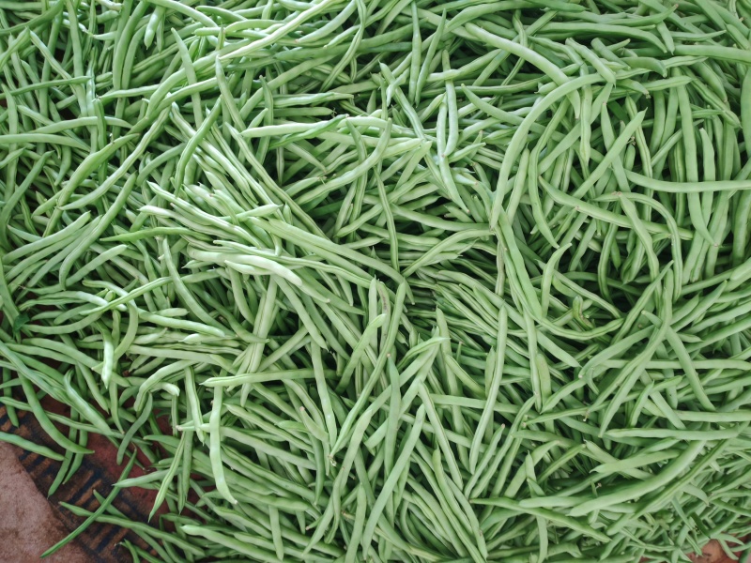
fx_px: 586
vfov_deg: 51.4
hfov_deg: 65.3
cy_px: 282
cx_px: 376
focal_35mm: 27
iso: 800
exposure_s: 1/33
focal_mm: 5.52
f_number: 1.95
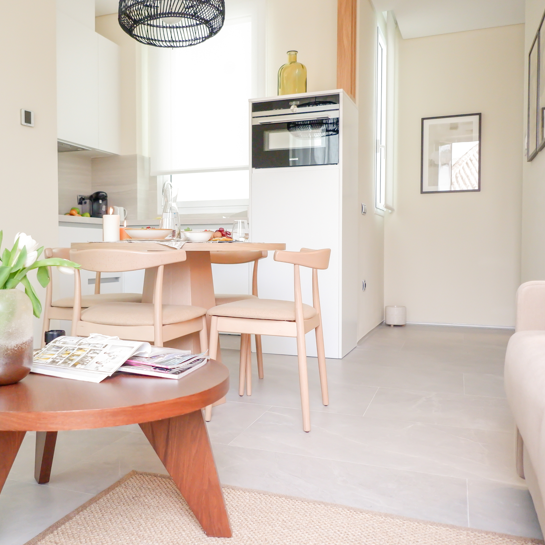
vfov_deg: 52.5
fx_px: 552
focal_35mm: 31
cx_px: 177
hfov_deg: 51.5
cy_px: 270
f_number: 2.8
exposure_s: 1/800
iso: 2500
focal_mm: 16
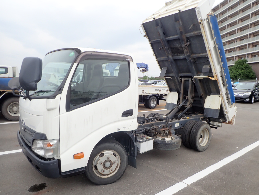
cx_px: 130
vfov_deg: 54.9
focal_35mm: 25
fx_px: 187
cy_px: 98
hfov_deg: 69.4
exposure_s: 1/640
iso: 100
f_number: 2.8
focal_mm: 4.5
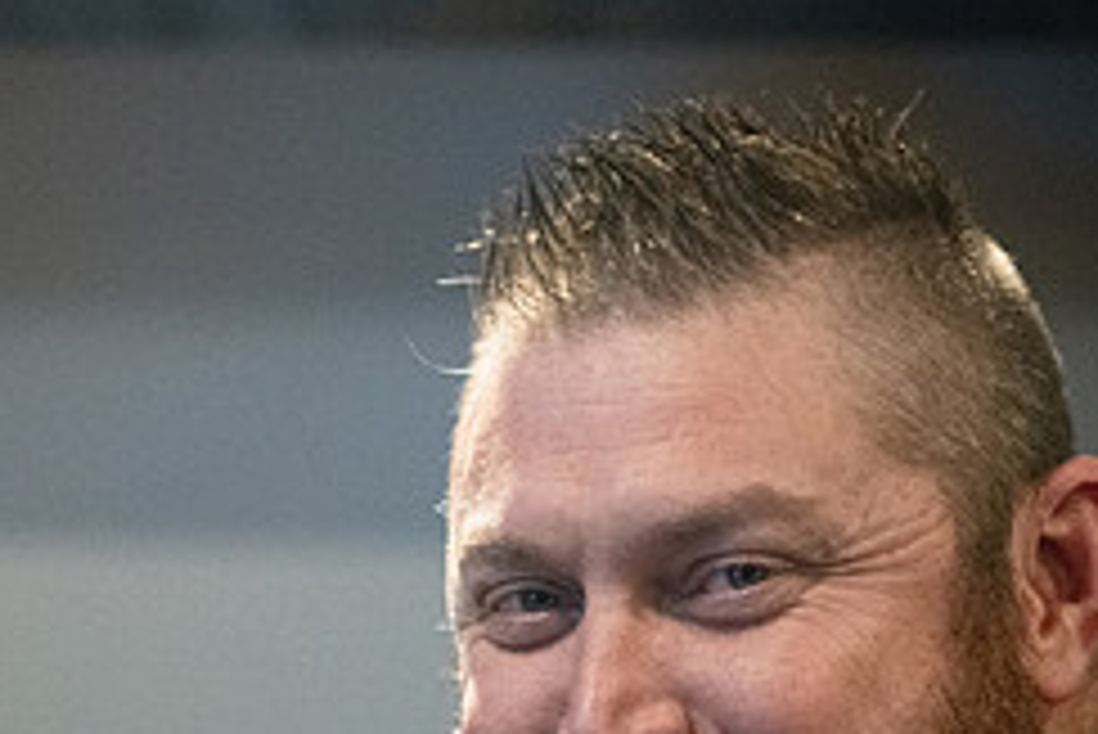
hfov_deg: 10.2
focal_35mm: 202
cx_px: 238
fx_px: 6164
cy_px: 709
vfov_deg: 6.8
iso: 5000
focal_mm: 85
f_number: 1.8
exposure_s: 1/200
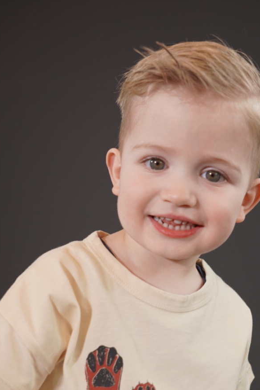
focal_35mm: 45
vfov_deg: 43.1
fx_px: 487
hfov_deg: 29.8
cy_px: 254
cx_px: 157
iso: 250
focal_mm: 22
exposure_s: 1/160
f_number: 4
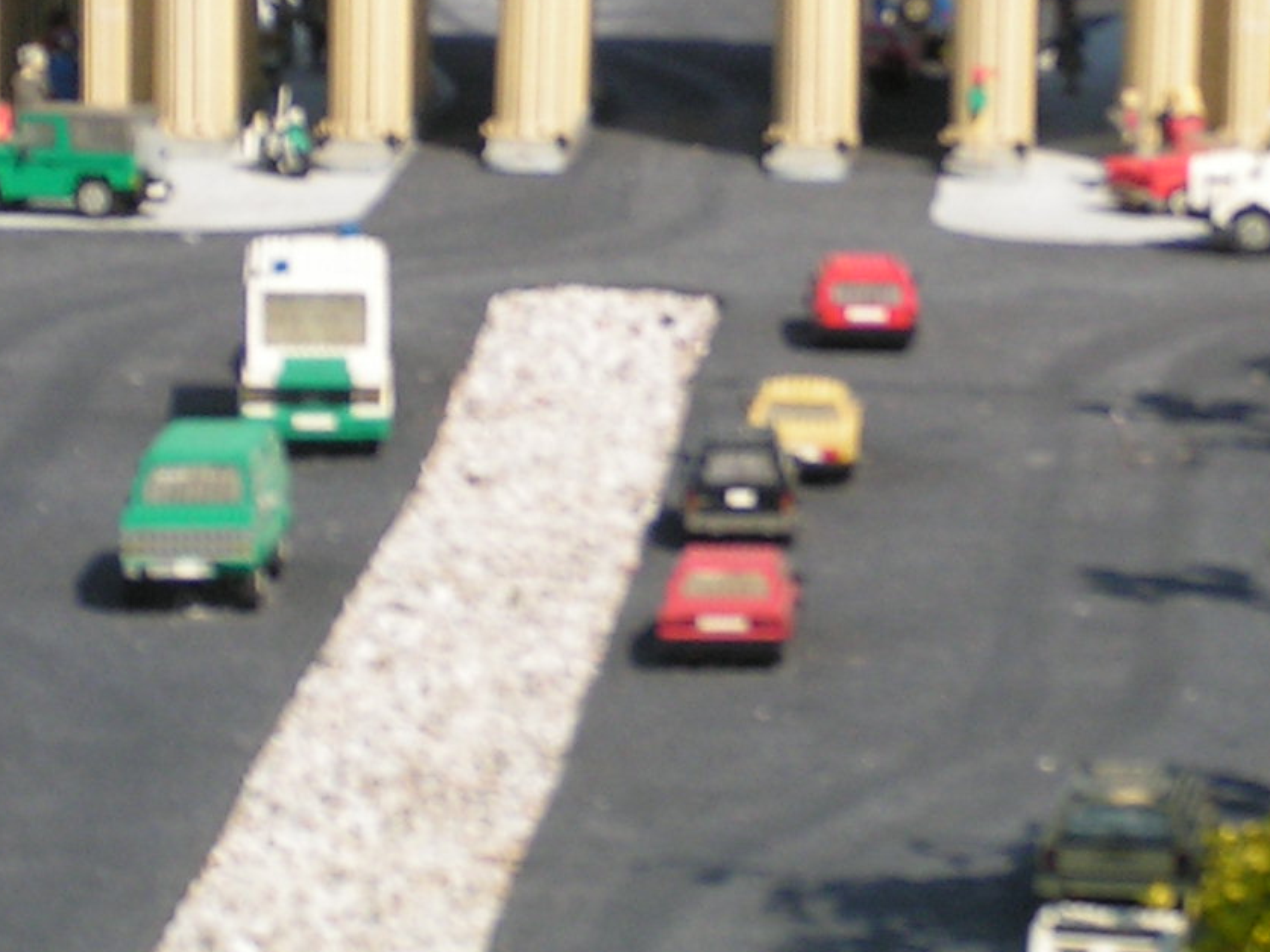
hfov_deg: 6.9
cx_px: 929
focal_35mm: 285
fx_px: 10458
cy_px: -208
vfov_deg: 5.2
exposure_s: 1/1000
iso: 50
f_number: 3.2
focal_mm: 17.5
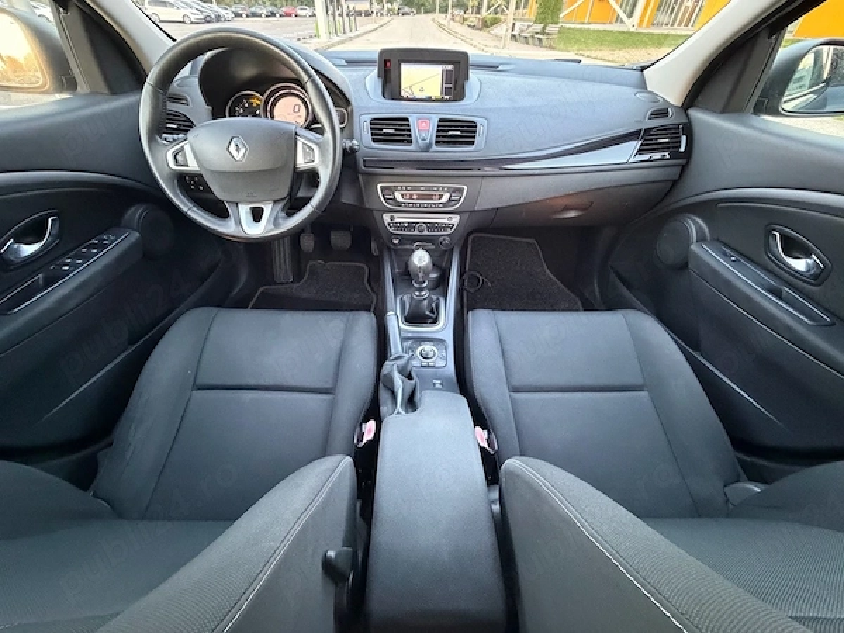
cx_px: 422
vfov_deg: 85.7
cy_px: 316
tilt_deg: -41.5
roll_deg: -1.5
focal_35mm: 14
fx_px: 341
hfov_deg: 102.1
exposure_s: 1/48
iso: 1000
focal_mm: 2.22
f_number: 2.2
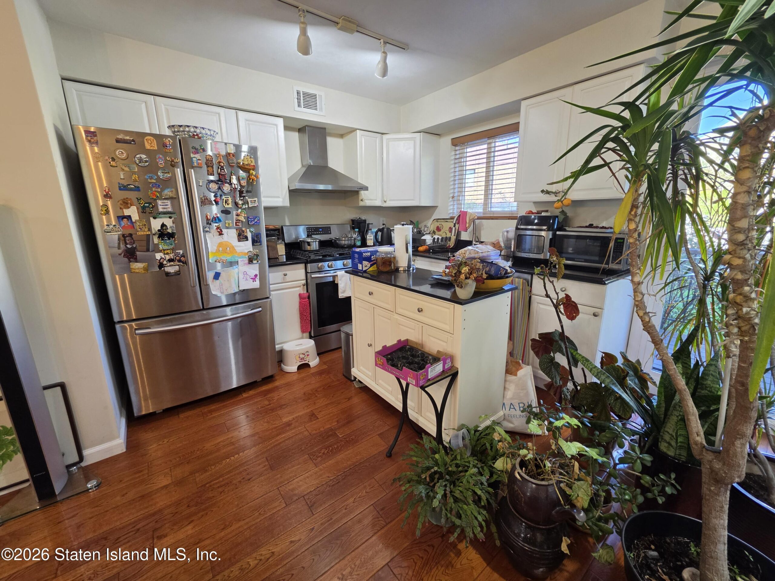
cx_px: 388
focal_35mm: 13
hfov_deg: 106.2
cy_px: 290
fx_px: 291
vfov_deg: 89.9
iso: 160
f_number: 1.9
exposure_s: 1/60
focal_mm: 2.2
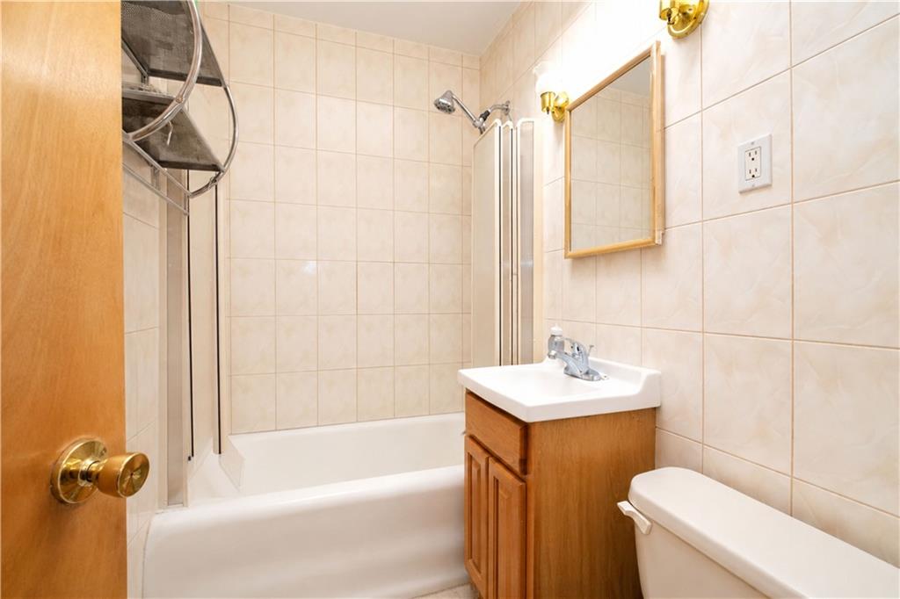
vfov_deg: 77.3
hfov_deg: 100.4
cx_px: 450
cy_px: 300
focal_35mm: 15
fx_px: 375
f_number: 8
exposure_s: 1/125
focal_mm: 10
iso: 1600
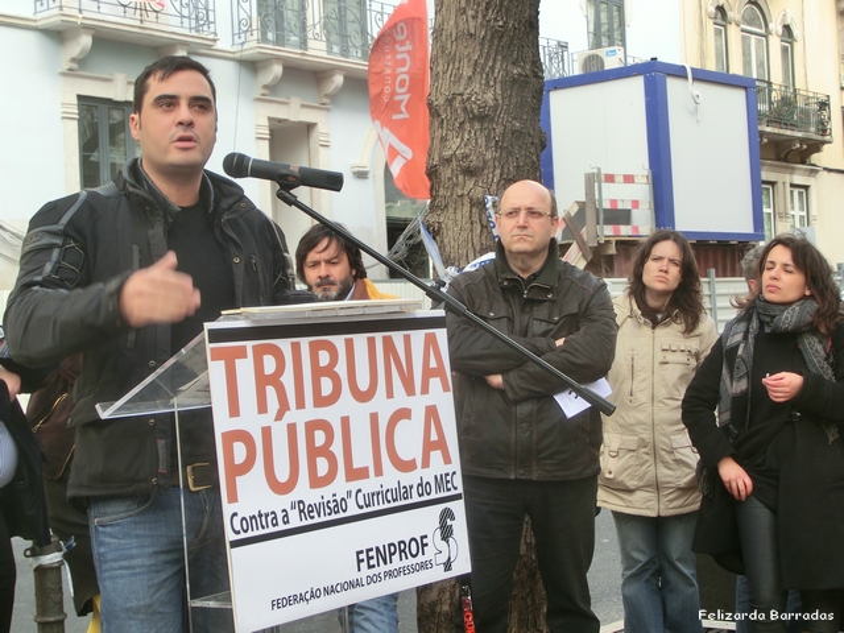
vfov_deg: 19.4
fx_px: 1853
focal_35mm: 76
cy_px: 316
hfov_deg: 25.7
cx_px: 422
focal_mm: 13.48
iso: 100
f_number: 4.9
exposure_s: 1/60
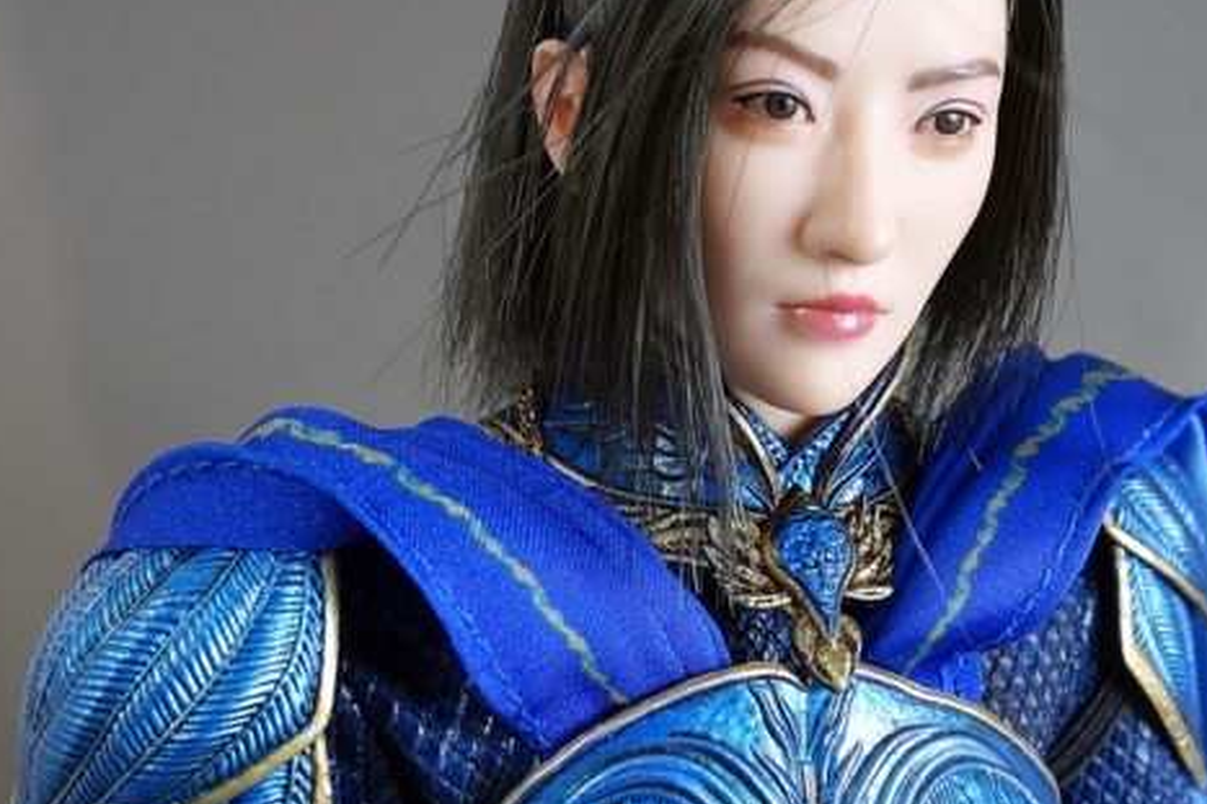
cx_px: 708
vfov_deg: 28.0
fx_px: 1609
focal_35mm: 48
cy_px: 327
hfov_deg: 41.0
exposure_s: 1/4
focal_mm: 10.4
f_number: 7.1
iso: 500
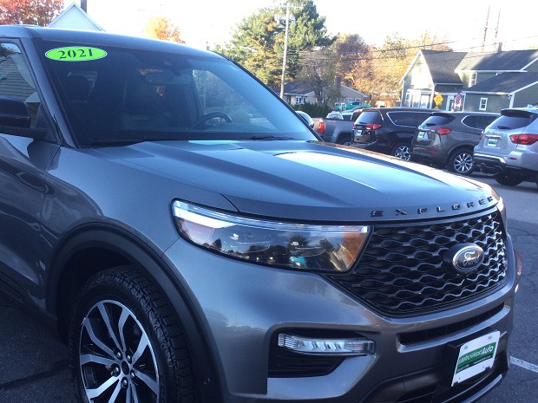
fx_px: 622
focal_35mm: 40
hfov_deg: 46.3
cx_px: 194
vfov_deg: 35.7
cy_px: 257
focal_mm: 3.3
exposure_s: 1/120
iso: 32
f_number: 2.4
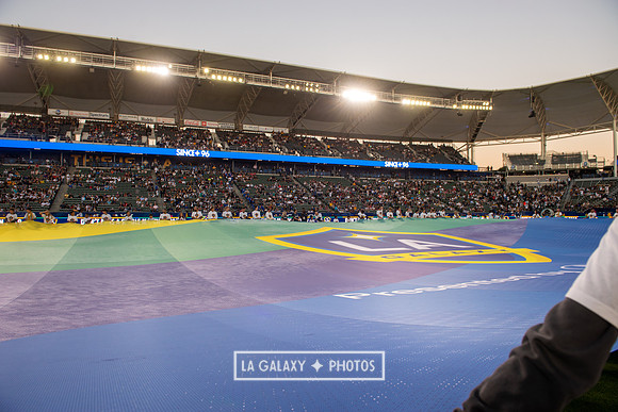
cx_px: 309
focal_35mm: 24
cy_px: 206
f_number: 5.6
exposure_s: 1/125
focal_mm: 24
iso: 400
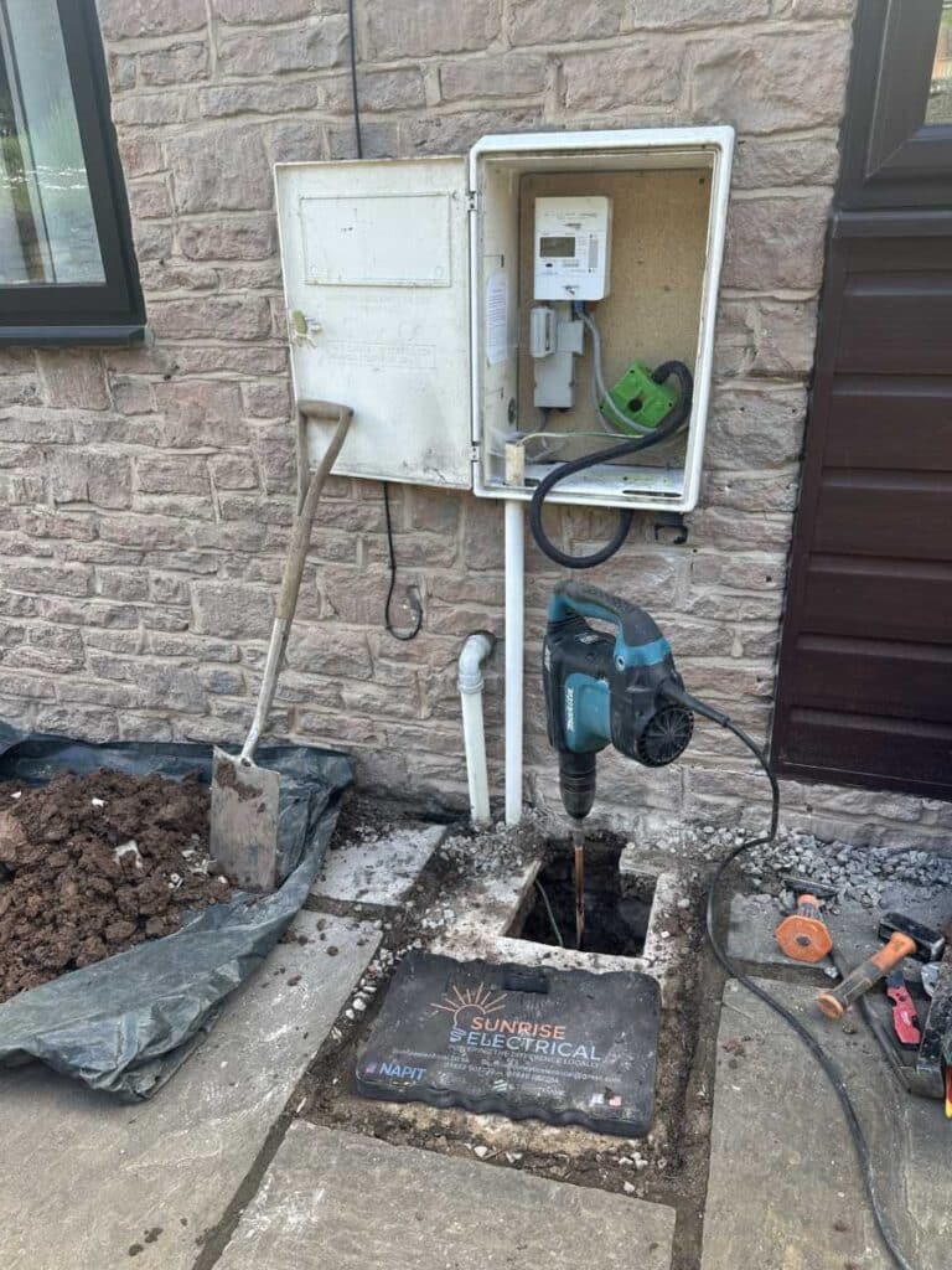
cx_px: 476
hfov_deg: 56.8
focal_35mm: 24
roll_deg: +2.2
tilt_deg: -23.4
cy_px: 635
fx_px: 880
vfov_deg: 71.6
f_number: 1.78
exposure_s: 1/298
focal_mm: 6.86
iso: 80
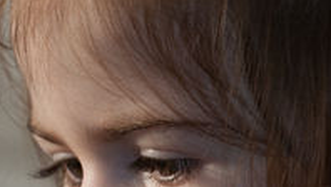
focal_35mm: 1284
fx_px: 11285
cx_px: -144
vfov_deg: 1.0
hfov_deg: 1.7
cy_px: 179
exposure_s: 1/125
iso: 200
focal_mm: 180
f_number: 2.8
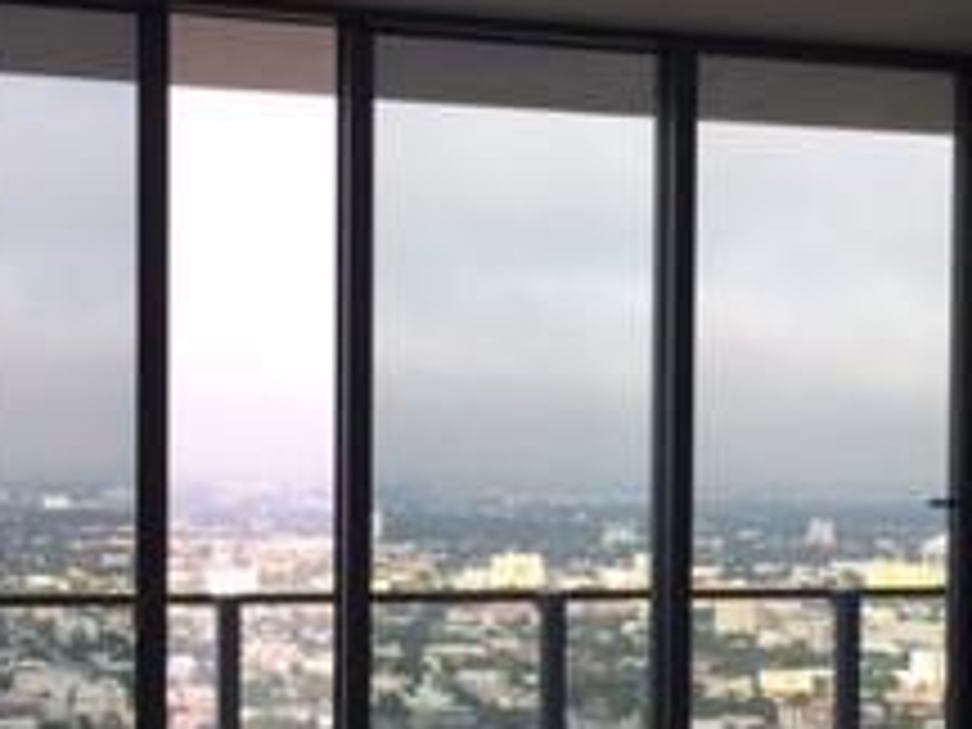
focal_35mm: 86
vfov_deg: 17.1
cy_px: 554
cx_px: 693
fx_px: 2415
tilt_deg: -3.0
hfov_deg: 22.6
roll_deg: -1.4
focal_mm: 4.15
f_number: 2.2
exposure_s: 1/507
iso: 32
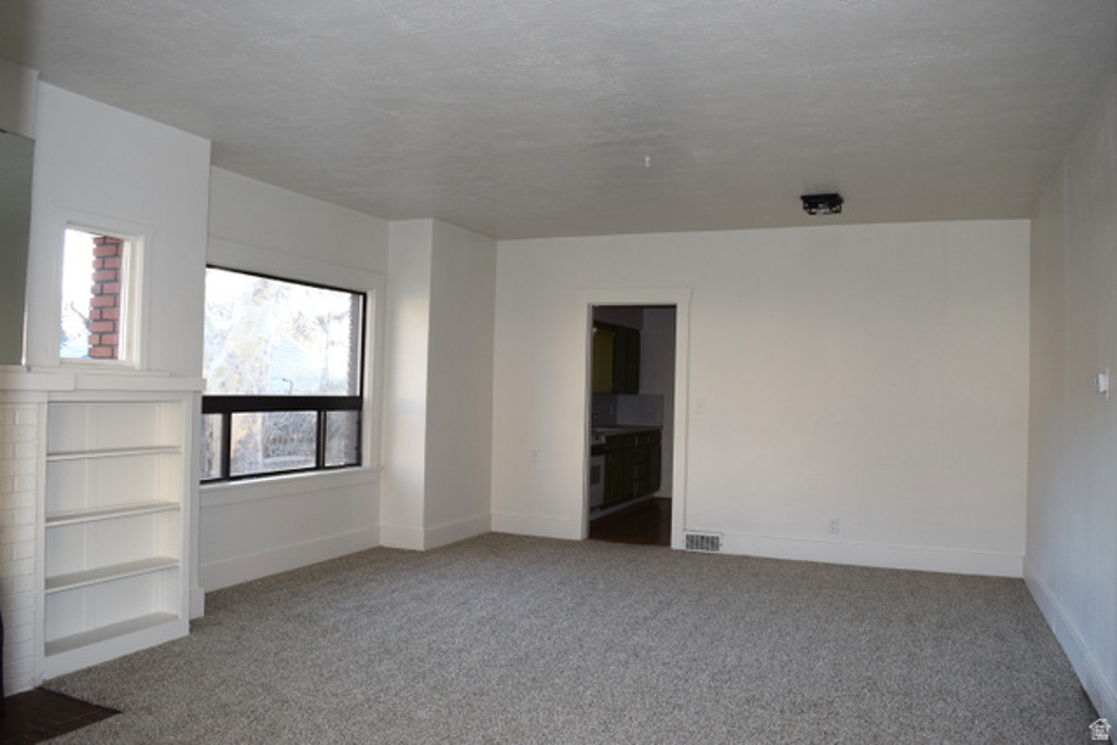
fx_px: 838
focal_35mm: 27
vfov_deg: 48.0
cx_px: 558
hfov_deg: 67.4
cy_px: 372
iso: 720
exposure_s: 1/125
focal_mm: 18
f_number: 5.6
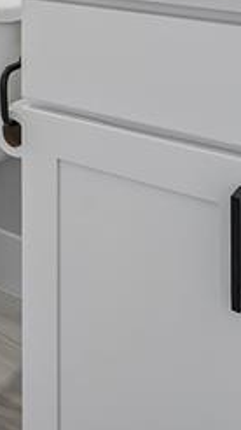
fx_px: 694
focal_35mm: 61
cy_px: -131
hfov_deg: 18.9
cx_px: -24
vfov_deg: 28.2
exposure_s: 1/10
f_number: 8
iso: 400
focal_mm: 14
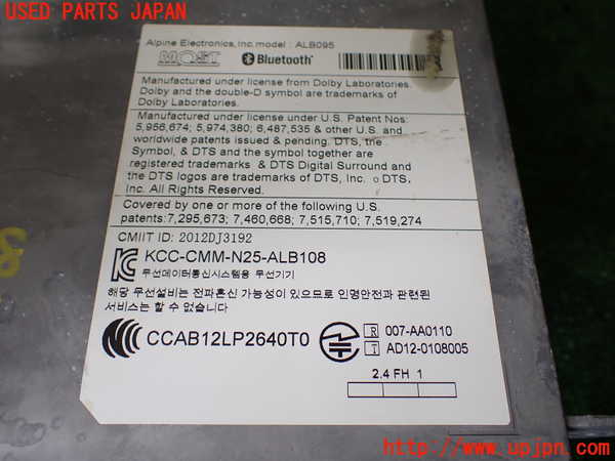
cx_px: 308
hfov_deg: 60.0
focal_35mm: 30
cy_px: 230
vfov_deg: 46.8
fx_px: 533
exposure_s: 1/125
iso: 100
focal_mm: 5.4
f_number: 2.3
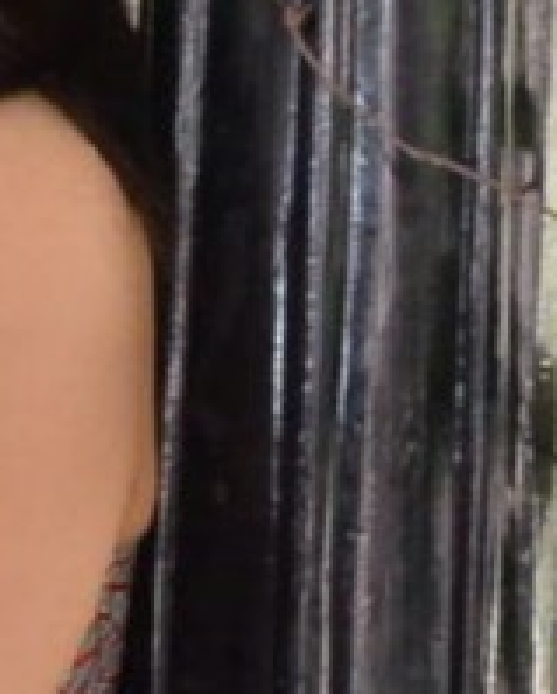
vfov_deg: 8.0
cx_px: -469
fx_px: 4617
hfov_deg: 6.7
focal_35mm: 225
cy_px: 1604
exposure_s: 1/125
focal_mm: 21
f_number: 8
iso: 2000
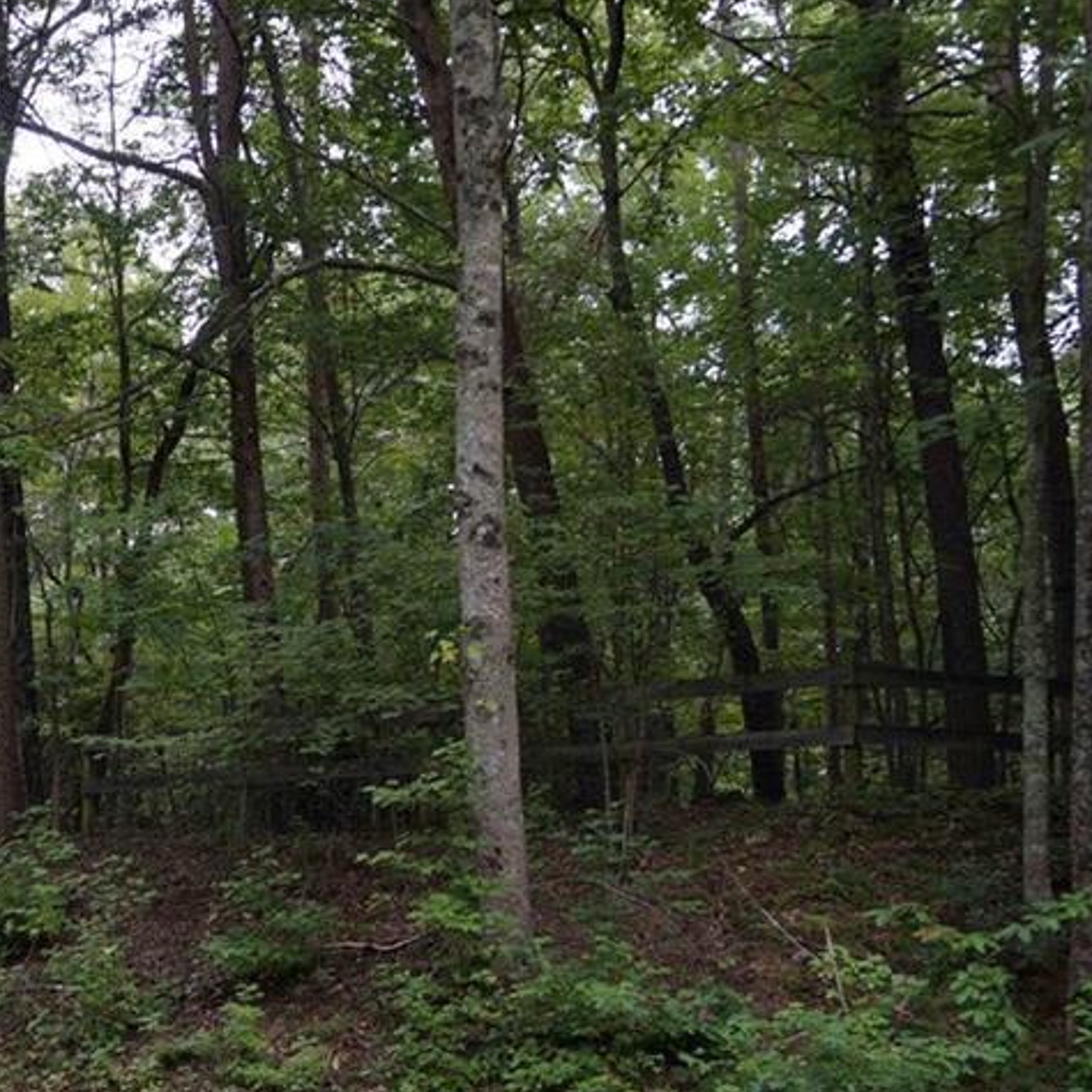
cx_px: -12
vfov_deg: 30.9
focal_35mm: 55
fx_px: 1963
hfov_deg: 29.0
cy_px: 710
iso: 320
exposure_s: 1/160
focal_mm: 20
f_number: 4
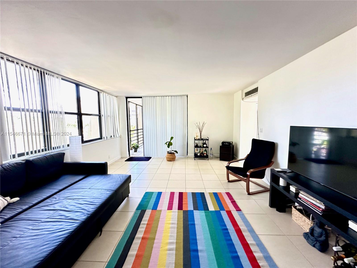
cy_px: 134
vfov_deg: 85.7
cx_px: 178
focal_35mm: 14
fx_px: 144
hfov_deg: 102.1
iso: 320
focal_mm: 2.22
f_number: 2.2
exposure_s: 1/77
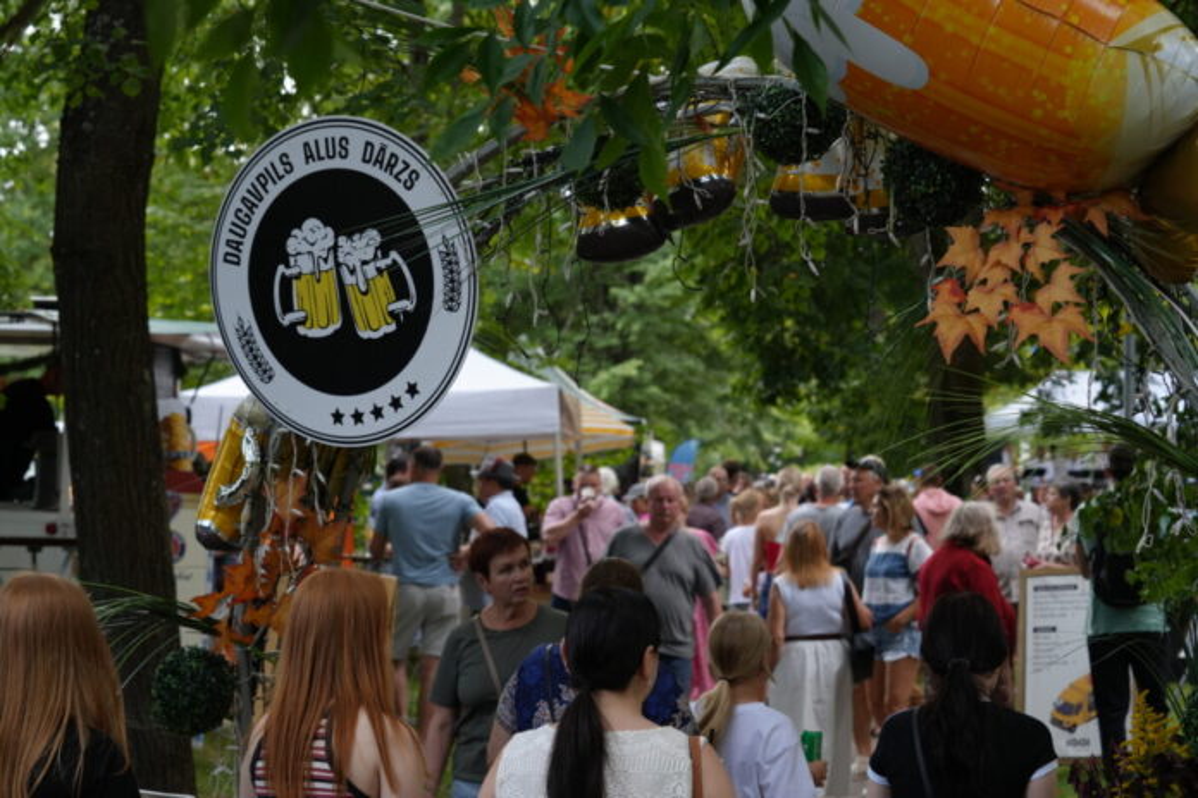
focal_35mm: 81
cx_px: 599
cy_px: 399
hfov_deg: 25.1
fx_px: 2695
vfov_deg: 16.9
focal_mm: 81
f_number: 6.3
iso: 1000
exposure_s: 1/320
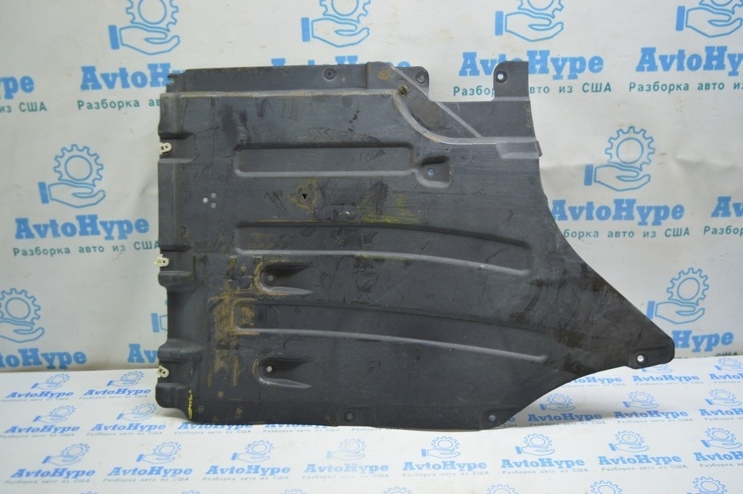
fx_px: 619
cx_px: 372
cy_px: 247
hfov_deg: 62.0
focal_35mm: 30
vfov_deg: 43.5
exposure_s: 1/40
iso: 400
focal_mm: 20
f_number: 3.8
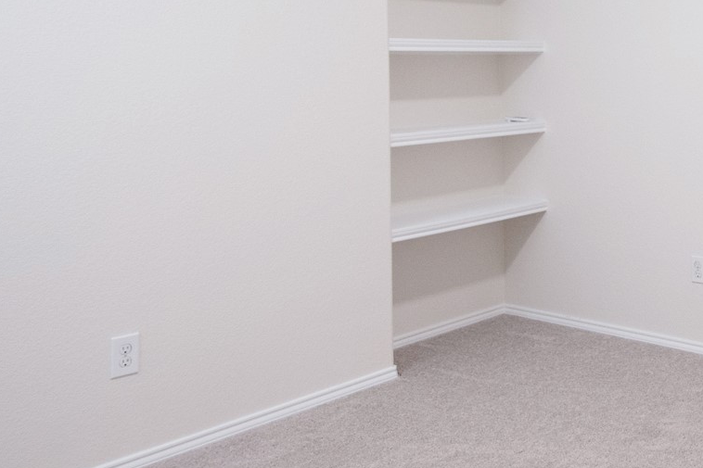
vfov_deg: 29.8
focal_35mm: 43
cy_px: 46
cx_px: 683
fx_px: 839
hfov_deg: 40.5
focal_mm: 10
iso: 500
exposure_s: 1/60
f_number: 4
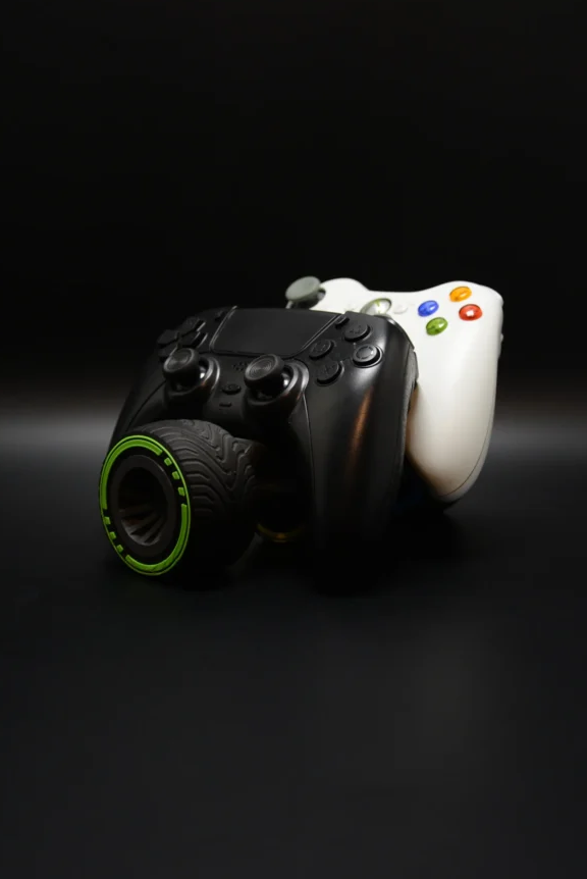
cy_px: 444
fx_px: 1221
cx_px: 292
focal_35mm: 50
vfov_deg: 39.6
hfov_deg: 27.0
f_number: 4.2
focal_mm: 32
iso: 640
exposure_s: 1/60
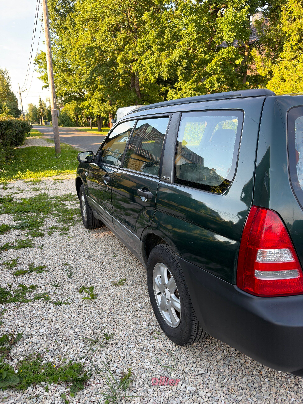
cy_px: 202
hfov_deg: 53.1
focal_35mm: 26
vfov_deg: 67.3
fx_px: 303
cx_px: 152
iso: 32
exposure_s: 1/149
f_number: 1.6
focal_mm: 5.96
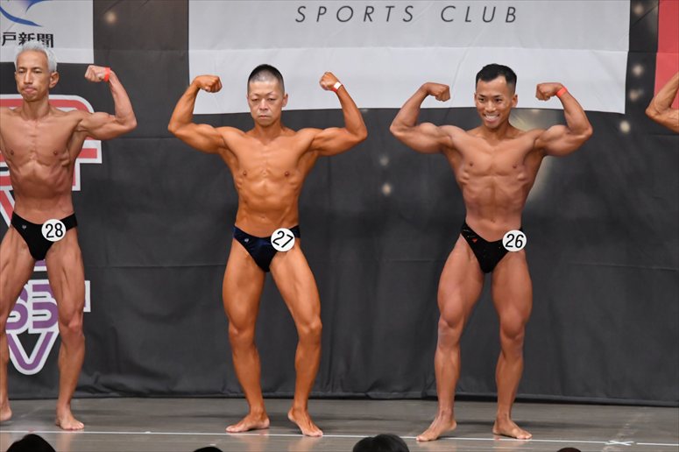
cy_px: 226
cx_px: 340
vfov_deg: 6.1
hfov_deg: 9.2
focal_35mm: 225
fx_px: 4242
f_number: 5.6
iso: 5000
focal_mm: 150
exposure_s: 1/400
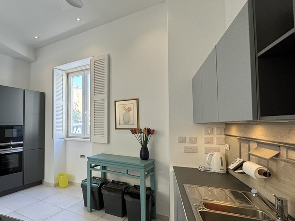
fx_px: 196
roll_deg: -0.4
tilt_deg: +1.9
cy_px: 117
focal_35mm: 23
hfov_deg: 67.7
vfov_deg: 58.8
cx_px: 63
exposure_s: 1/150
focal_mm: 2.22
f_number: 2.2
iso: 80
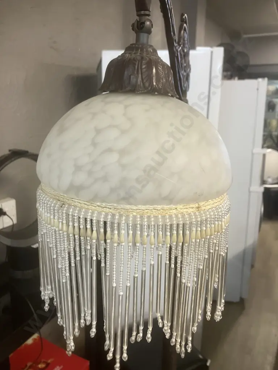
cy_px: 185
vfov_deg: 63.4
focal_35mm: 28
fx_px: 300
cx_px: 139
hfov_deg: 49.7
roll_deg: -0.2
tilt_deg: -11.7
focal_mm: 3.99
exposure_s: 1/50
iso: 125
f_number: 1.8
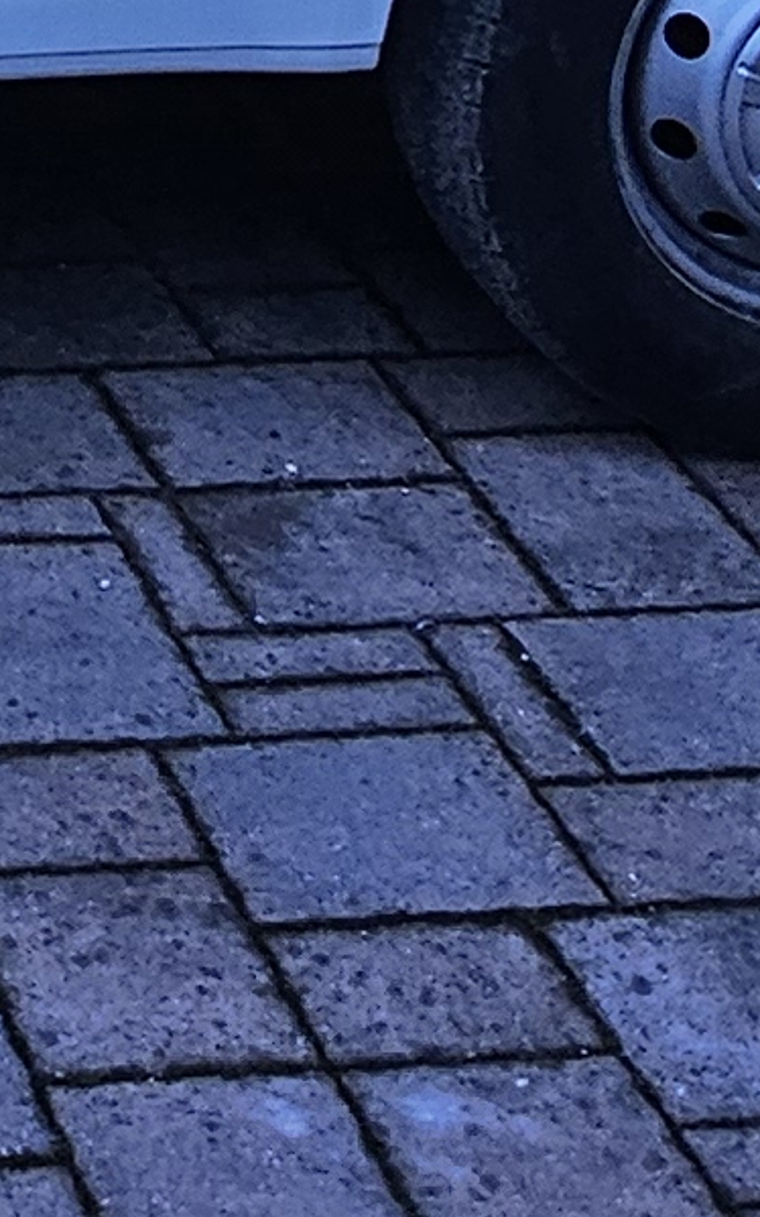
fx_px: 3051
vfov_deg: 17.8
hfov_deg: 12.5
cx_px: -756
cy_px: -1020
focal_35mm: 92
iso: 80
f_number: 2.2
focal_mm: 2.2
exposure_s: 1/203
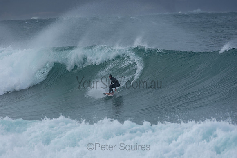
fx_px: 4741
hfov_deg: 2.9
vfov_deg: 1.9
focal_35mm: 720
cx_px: 118
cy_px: 79
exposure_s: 1/320
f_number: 8
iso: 100
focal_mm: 480
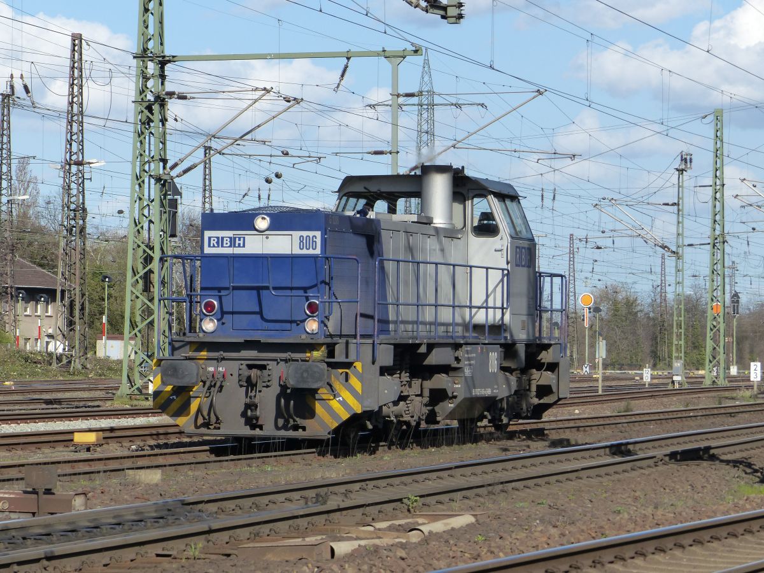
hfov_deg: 11.6
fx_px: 3752
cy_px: 286
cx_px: 382
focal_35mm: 170
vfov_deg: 8.7
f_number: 4
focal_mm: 30.6
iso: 160
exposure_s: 1/1300
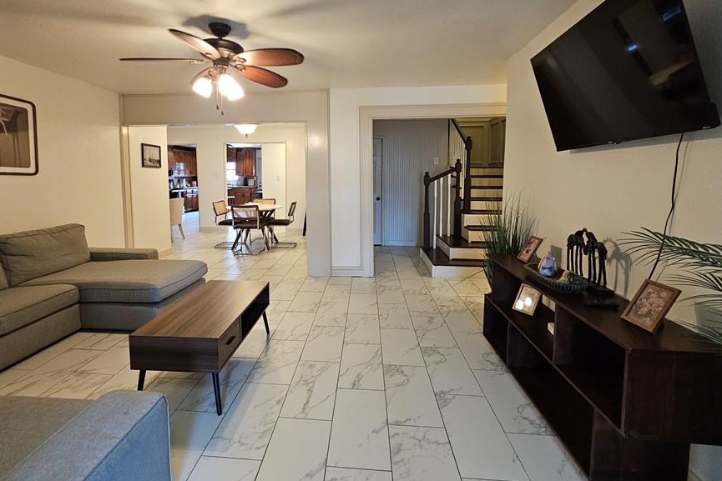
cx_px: 331
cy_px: 202
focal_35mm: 16
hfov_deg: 96.5
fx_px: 321
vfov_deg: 73.3
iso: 400
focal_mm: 2.2
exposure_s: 1/40
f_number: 2.2
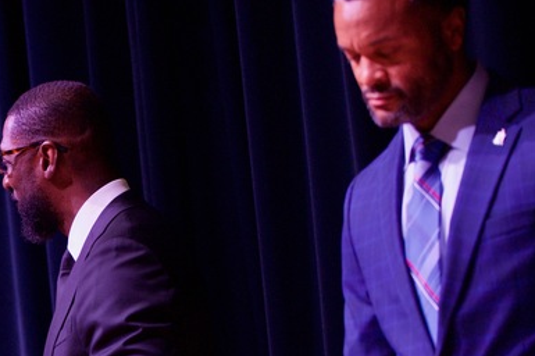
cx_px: -170
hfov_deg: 10.8
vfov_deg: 7.3
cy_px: 362
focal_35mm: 186
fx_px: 2762
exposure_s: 1/320
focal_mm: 70
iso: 2000
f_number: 2.8
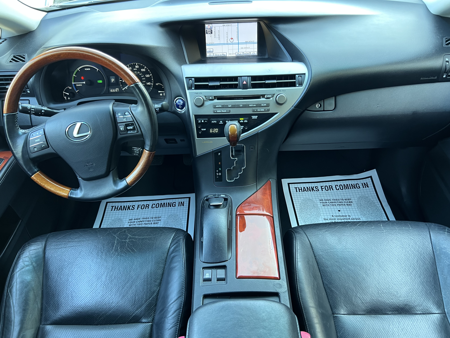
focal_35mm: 26
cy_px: 169
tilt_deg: -39.0
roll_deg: +2.5
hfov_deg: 67.3
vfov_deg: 53.1
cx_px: 225
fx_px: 338
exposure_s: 1/75
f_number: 1.5
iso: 125
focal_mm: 5.7
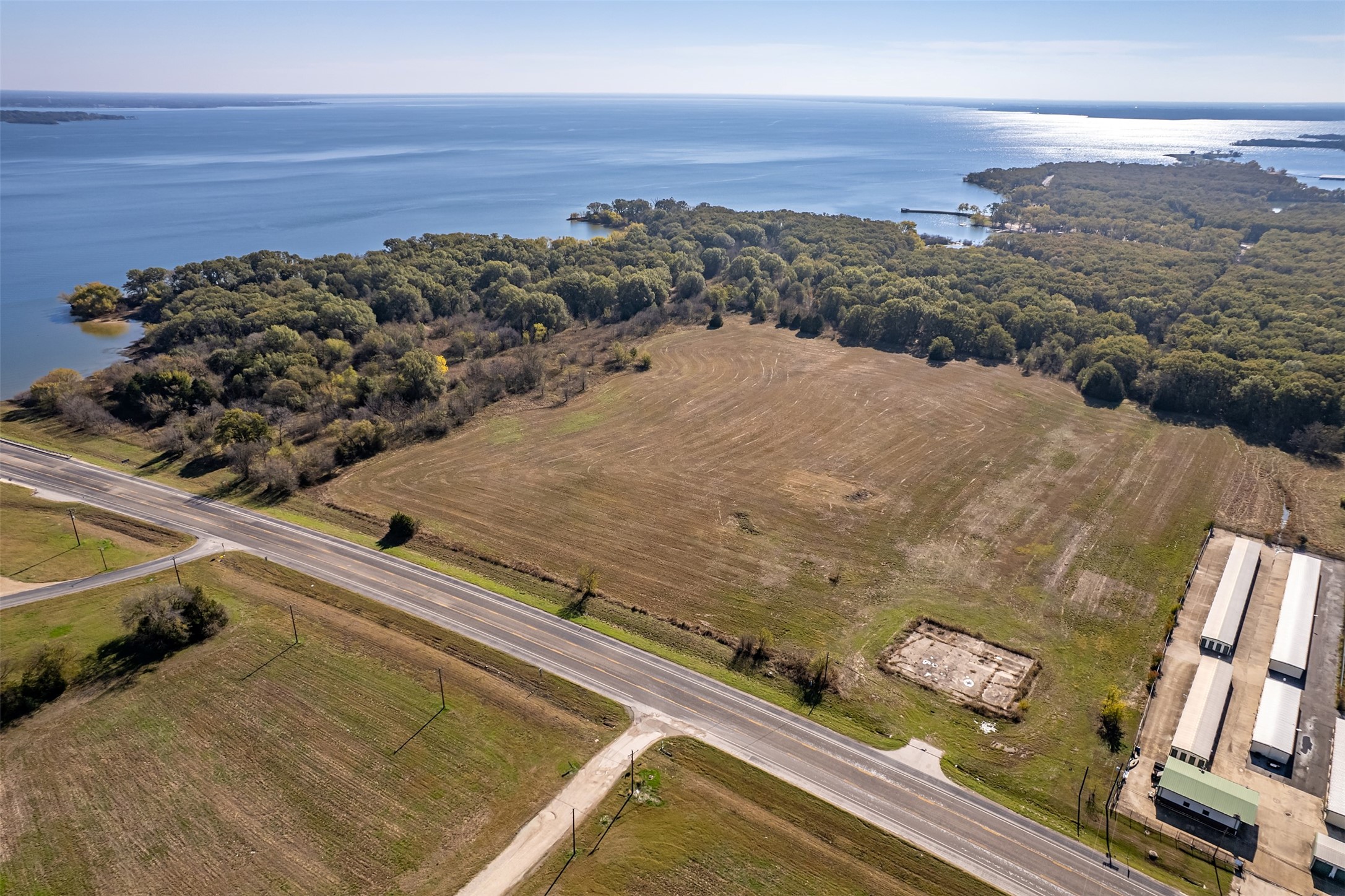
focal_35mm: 22
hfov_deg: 78.6
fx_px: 822
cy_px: 448
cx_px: 672
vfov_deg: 57.2
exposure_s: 1/3200
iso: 100
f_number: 2.8
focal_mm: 8.38
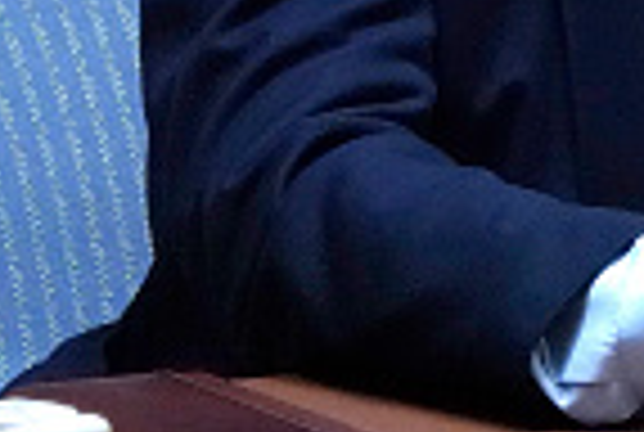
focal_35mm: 2484
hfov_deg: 0.8
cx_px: 1018
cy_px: -284
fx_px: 44528
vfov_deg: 0.6
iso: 8000
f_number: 6.3
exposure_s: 1/200
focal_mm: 600
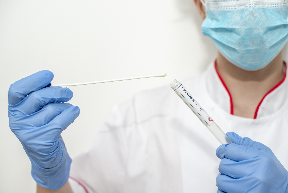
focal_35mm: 50
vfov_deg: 27.0
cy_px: 96
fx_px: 400
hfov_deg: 39.6
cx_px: 144
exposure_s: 1/250
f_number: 4
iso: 800
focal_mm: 50
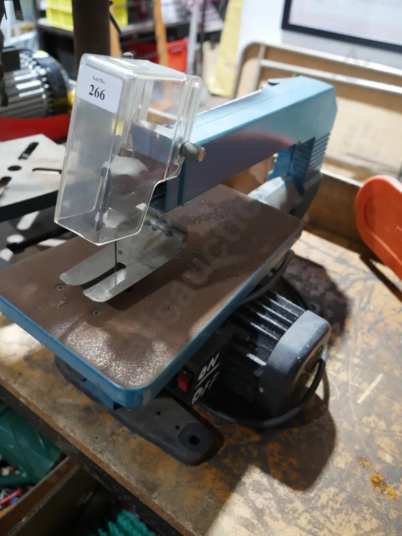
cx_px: 201
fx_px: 495
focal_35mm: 32
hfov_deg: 44.2
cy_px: 268
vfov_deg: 56.8
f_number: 3.6
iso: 1250
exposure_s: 1/60
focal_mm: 16
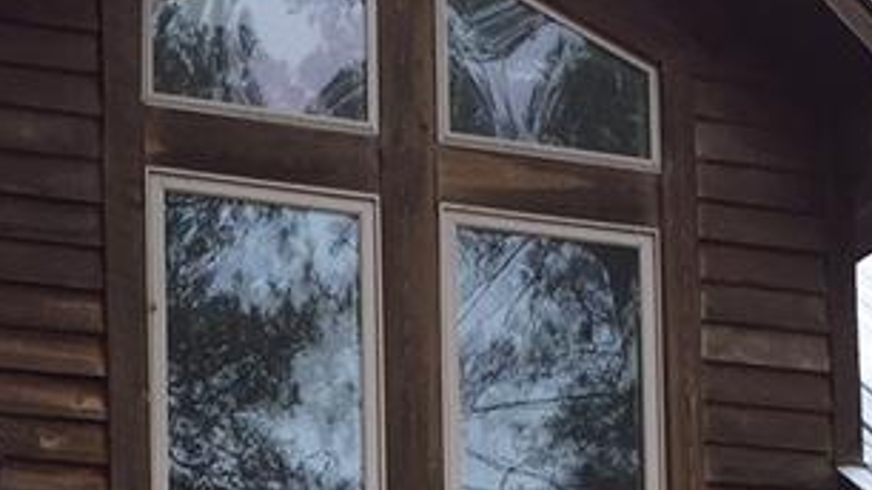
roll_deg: +0.0
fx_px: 3052
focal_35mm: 132
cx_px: 131
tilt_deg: +8.0
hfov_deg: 16.1
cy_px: 1108
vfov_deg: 8.5
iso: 40
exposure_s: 1/120
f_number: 2.2
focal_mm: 4.15
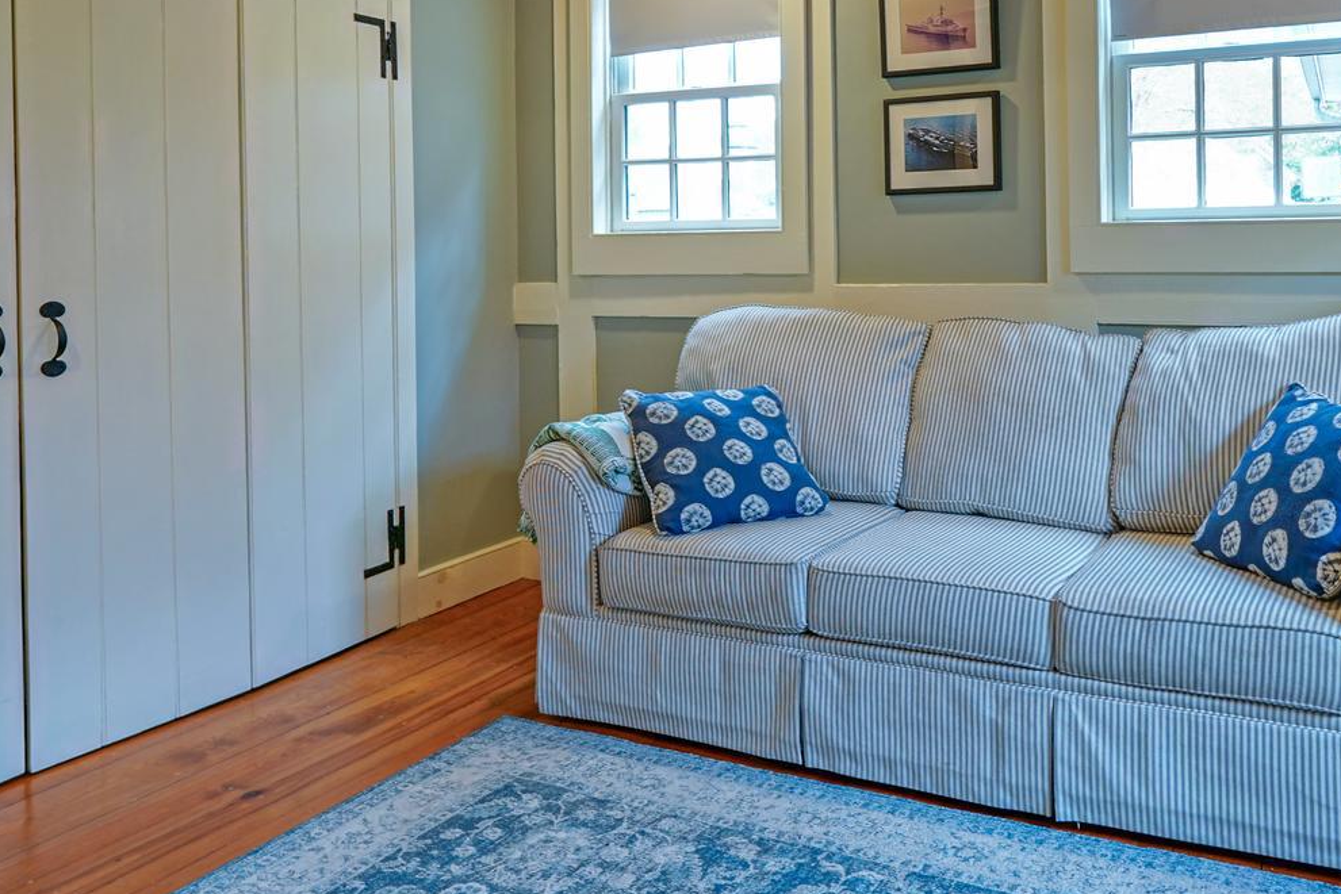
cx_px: 862
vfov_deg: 41.3
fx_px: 1155
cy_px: 243
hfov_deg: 59.3
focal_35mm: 31
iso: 100
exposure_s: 1/30
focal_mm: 10
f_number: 2.8
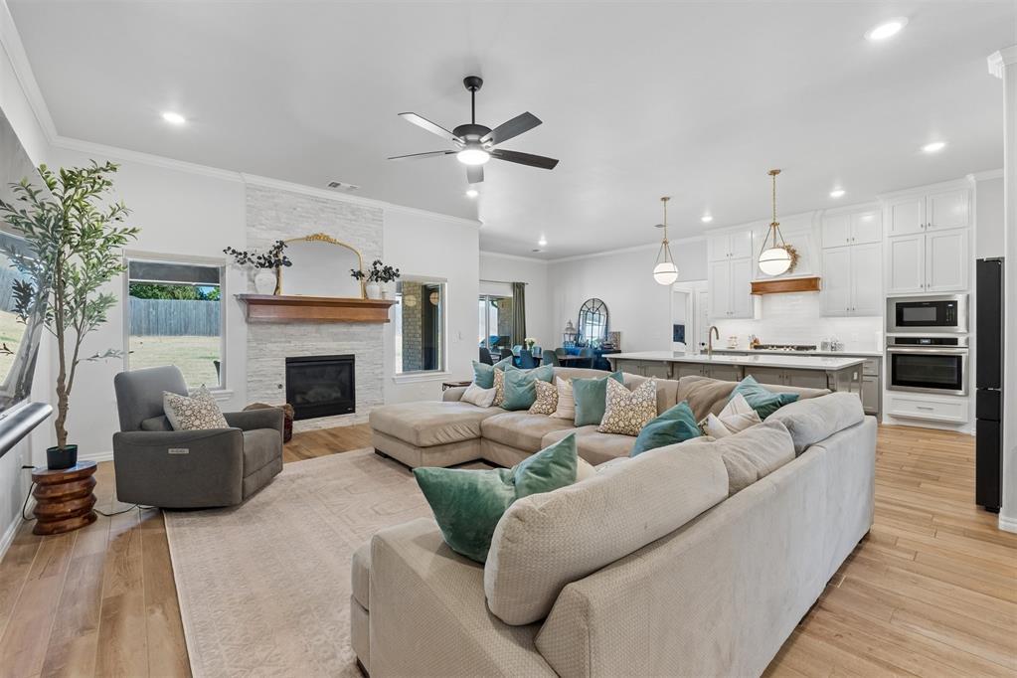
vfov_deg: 77.3
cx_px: 508
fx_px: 424
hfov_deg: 100.4
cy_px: 339
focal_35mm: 15
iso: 320
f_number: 8
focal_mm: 10
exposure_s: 1/30
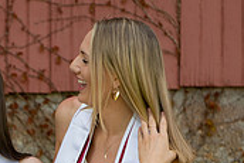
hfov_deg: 3.0
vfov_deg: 2.0
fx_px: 4633
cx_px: -139
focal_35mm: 683
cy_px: 161
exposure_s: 1/250
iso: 100
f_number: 2.8
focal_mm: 135
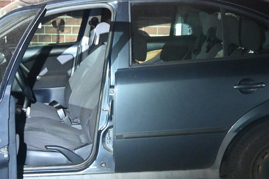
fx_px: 672
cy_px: 132
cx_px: 59
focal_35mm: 90
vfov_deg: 15.1
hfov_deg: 22.4
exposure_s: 1/100
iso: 3200
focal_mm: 16
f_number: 3.5
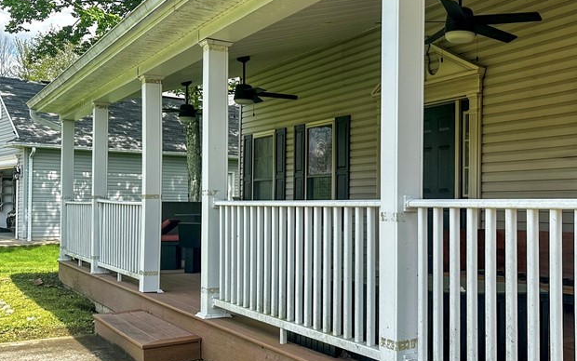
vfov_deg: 30.6
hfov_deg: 44.9
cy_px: 180
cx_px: 459
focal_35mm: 42
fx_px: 661
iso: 80
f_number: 1.8
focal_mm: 6.86
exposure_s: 1/1500
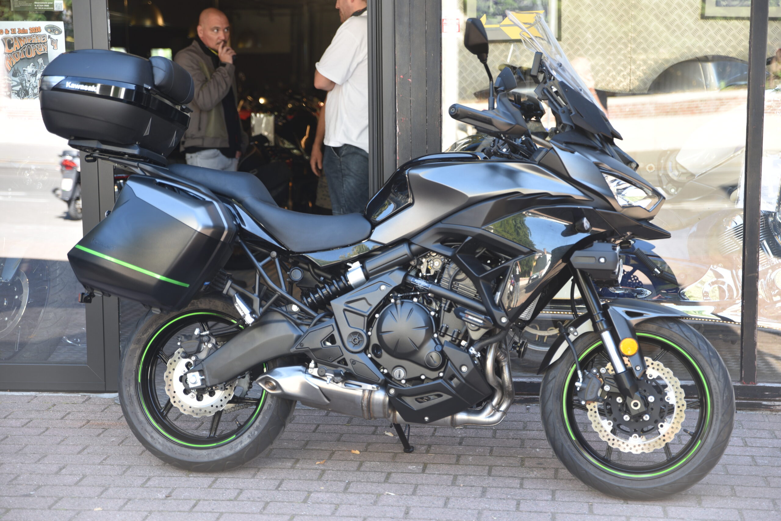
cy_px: 260
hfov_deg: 30.9
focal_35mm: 65
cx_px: 390
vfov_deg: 20.9
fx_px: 1411
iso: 100
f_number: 2.8
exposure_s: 1/50
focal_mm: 65
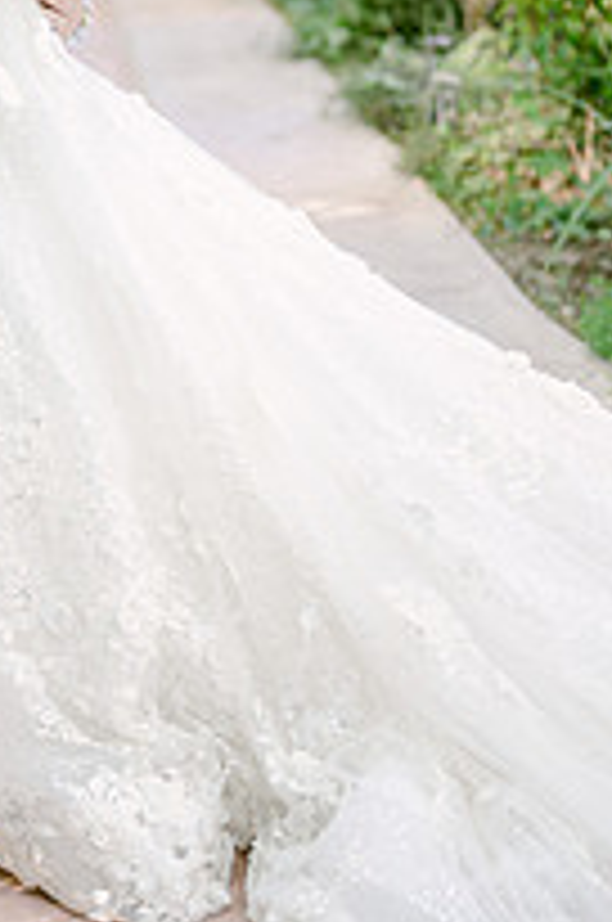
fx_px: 2814
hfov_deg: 12.3
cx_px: -7
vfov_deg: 18.4
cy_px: 175
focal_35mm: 110
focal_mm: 50
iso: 160
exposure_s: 1/125
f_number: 2
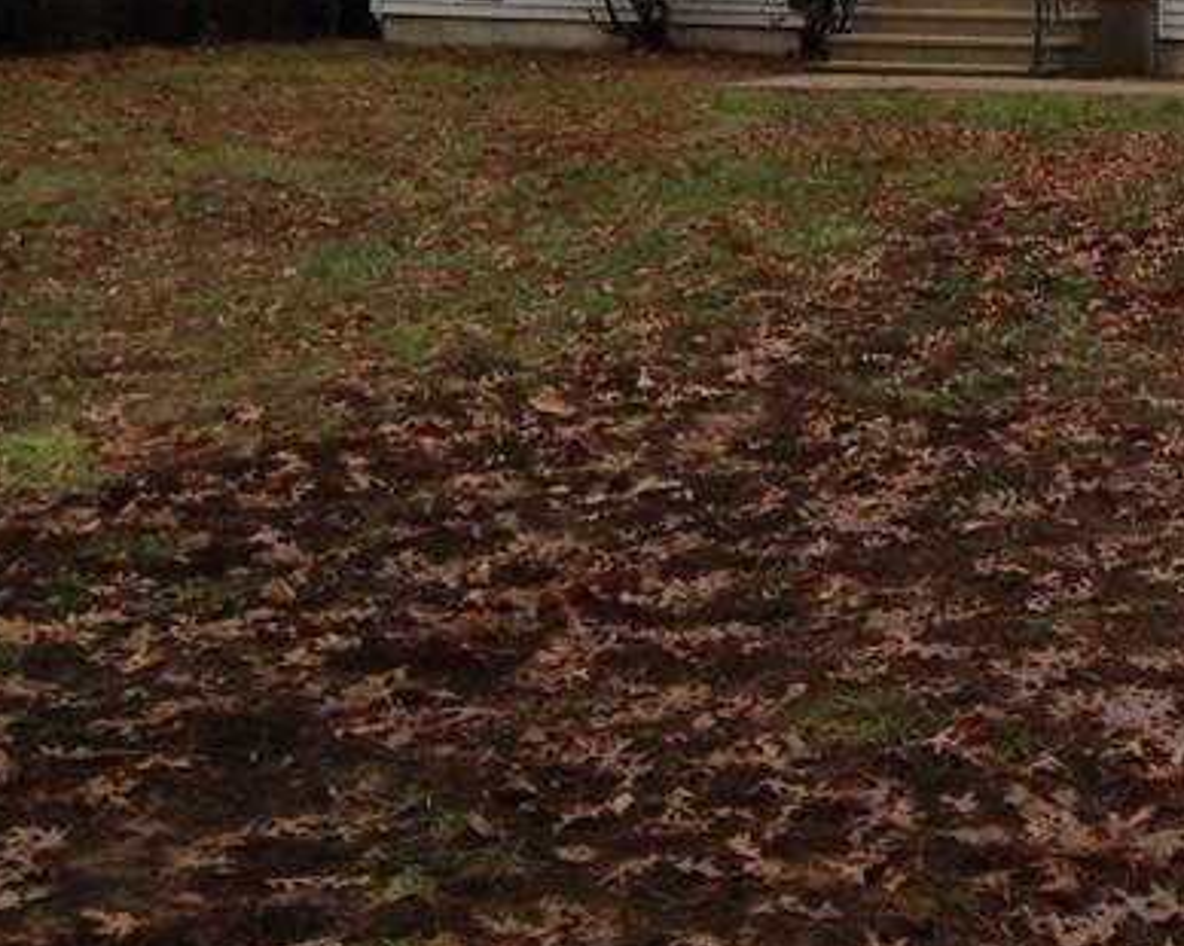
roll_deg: -0.2
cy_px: -162
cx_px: 1395
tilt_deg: +0.5
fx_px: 2977
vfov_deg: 17.3
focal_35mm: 85
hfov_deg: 21.1
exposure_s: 1/120
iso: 50
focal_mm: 4.12
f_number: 2.4
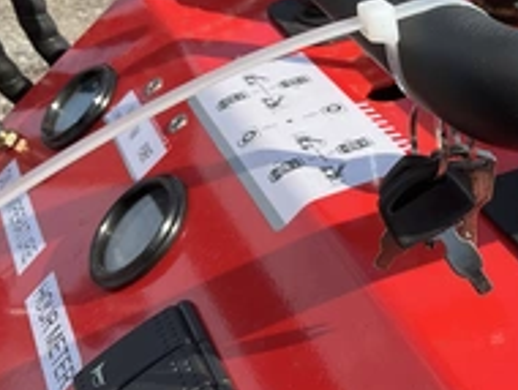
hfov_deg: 29.9
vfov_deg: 24.0
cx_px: 493
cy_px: 161
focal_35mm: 61
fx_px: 914
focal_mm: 3
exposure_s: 1/898
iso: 25
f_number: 1.8
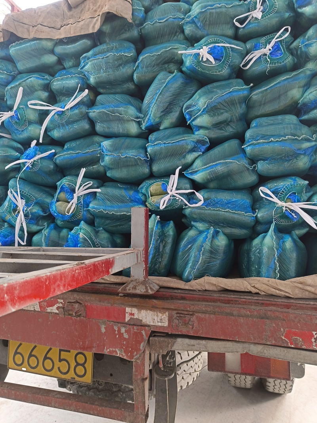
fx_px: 281
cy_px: 212
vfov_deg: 73.9
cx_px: 158
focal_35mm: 23
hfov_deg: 58.9
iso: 775
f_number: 1.88
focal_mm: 5.59
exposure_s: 1/50
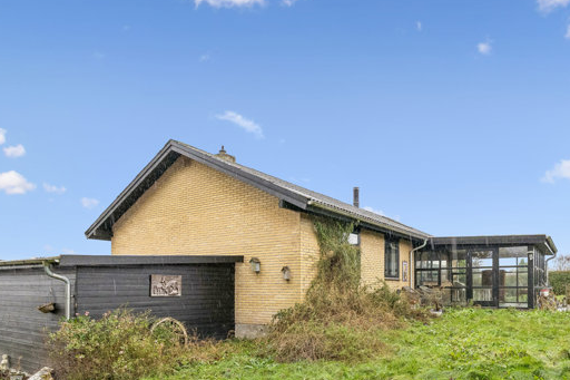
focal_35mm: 25
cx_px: 314
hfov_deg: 71.3
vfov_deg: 49.0
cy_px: 289
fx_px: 396
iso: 2000
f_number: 8
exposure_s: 1/160
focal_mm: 16
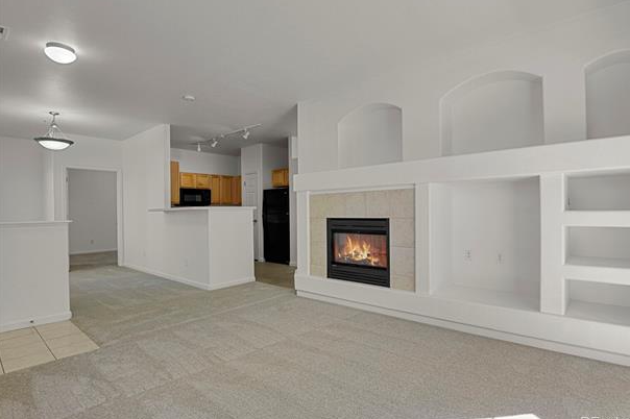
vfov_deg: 67.3
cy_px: 212
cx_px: 330
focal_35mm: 18
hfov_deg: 90.0
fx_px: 315
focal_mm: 17
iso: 250
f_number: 8
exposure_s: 1
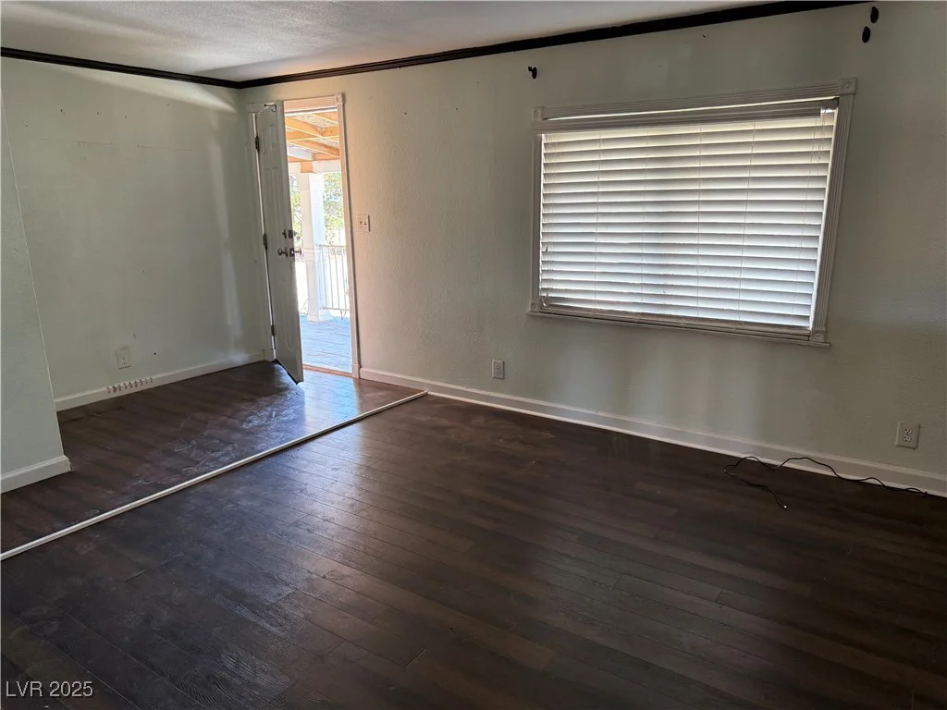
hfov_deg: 71.6
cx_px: 474
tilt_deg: -12.5
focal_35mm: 24
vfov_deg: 56.8
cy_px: 355
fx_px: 657
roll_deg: +0.1
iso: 250
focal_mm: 6.76
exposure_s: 1/120
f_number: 1.78
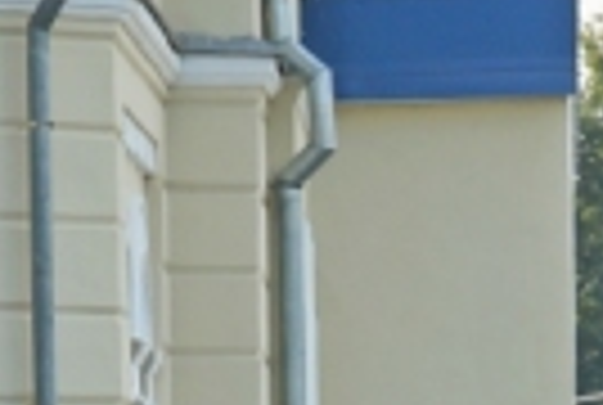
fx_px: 8948
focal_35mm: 533
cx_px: 626
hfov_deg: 3.9
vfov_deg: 2.6
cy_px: 911
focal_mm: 70
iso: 100
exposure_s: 1/200
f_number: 6.3
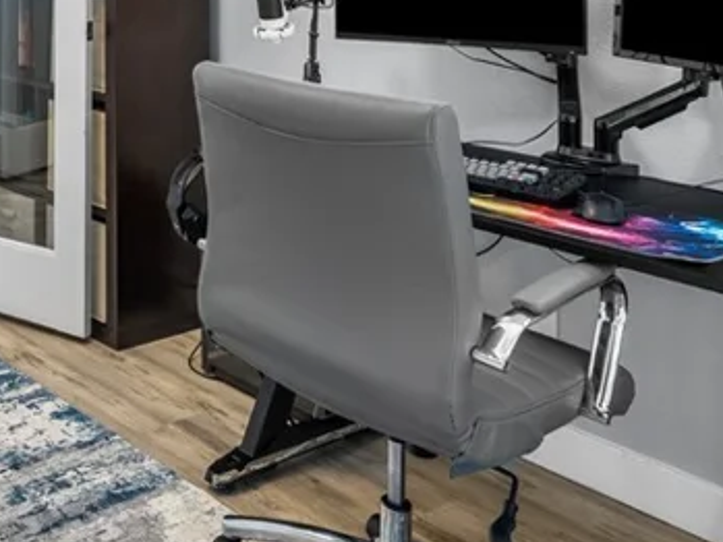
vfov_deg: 27.6
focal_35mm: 48
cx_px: -89
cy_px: -61
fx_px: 1003
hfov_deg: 33.9
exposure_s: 1/40
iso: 320
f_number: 8
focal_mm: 17
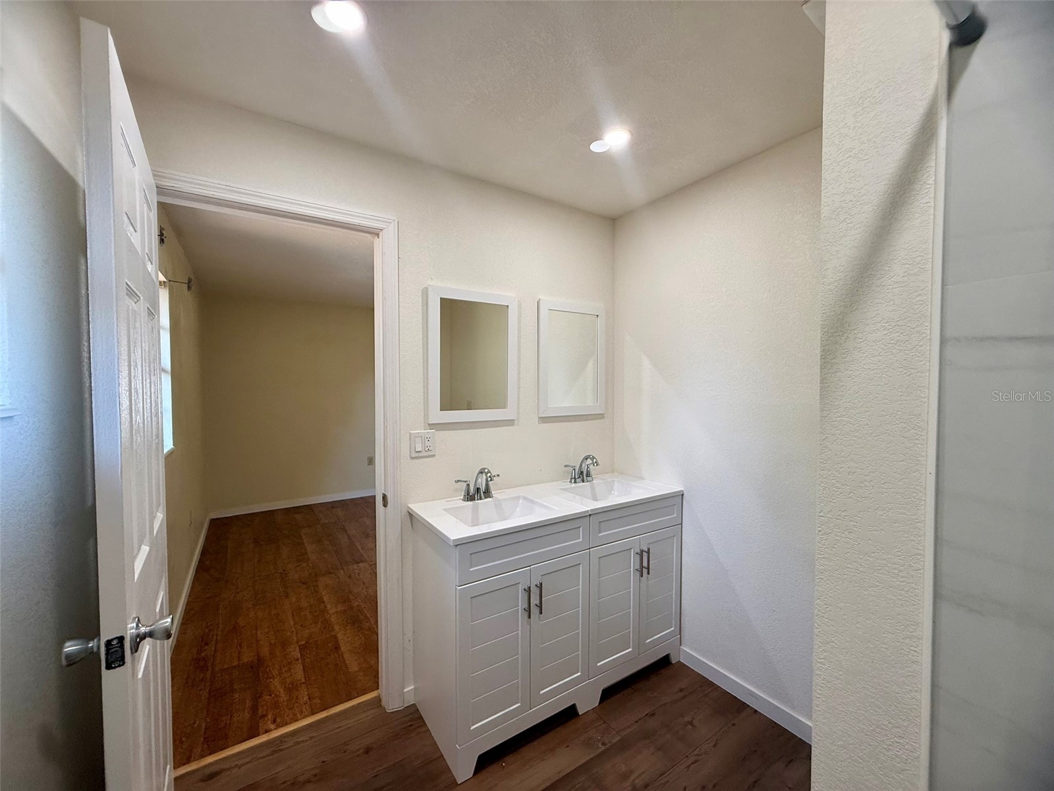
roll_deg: +0.4
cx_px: 527
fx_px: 426
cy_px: 396
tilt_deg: +0.0
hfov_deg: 102.1
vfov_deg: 85.7
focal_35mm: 14
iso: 125
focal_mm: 2.22
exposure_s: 1/120
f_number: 2.2
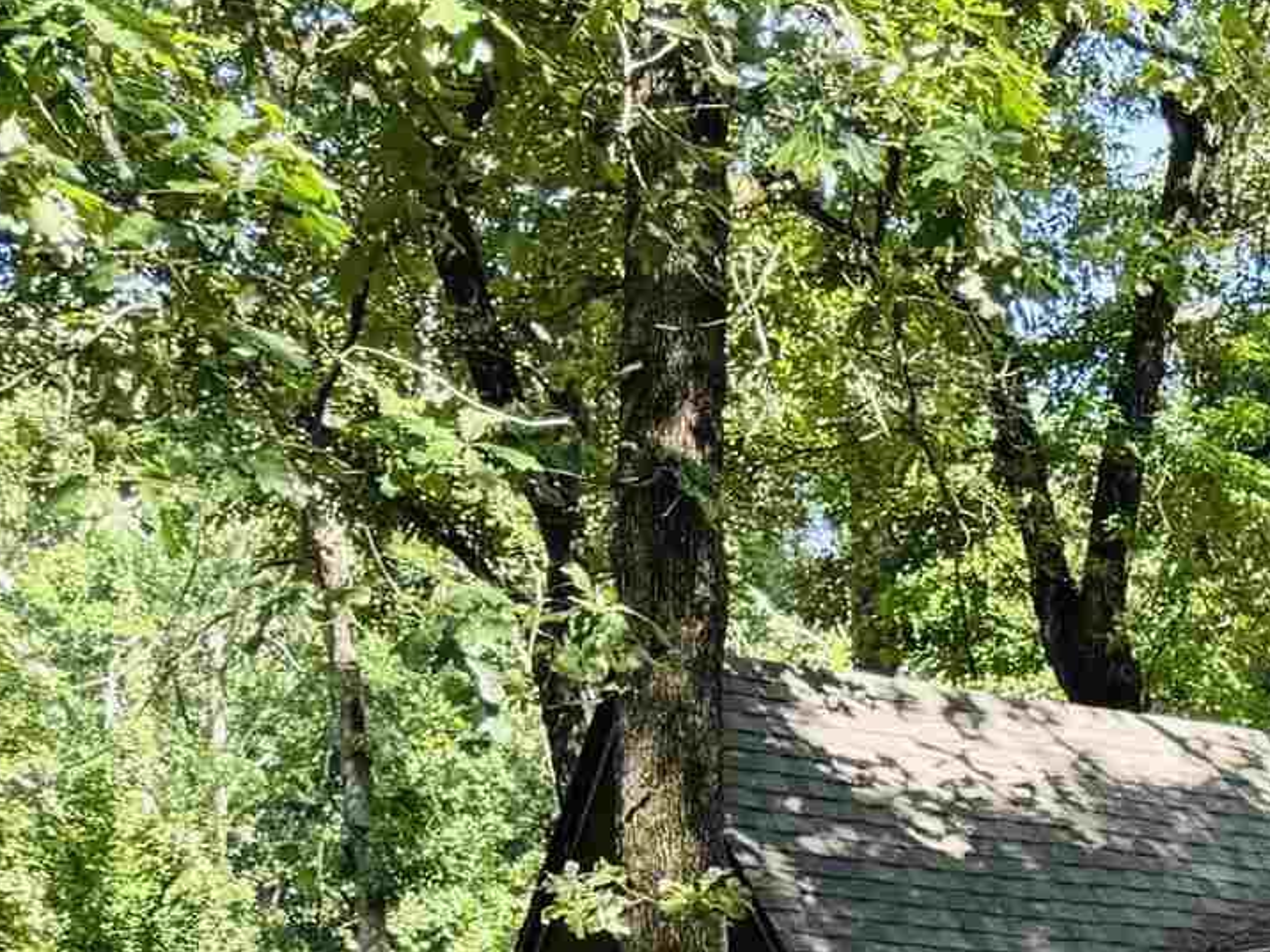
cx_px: 2327
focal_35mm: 103
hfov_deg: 16.0
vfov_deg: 12.6
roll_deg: -0.5
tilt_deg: -8.8
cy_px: 1892
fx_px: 3779
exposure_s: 1/136
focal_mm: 6.76
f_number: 1.78
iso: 50
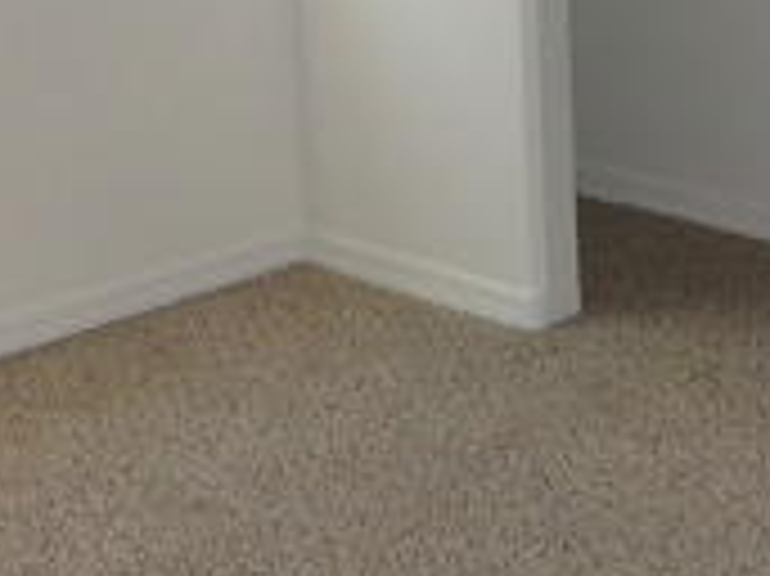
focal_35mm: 99
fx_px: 2201
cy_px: -86
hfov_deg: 18.9
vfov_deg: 14.5
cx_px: 901
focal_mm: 5.9
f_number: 3.4
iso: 200
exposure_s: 1/34
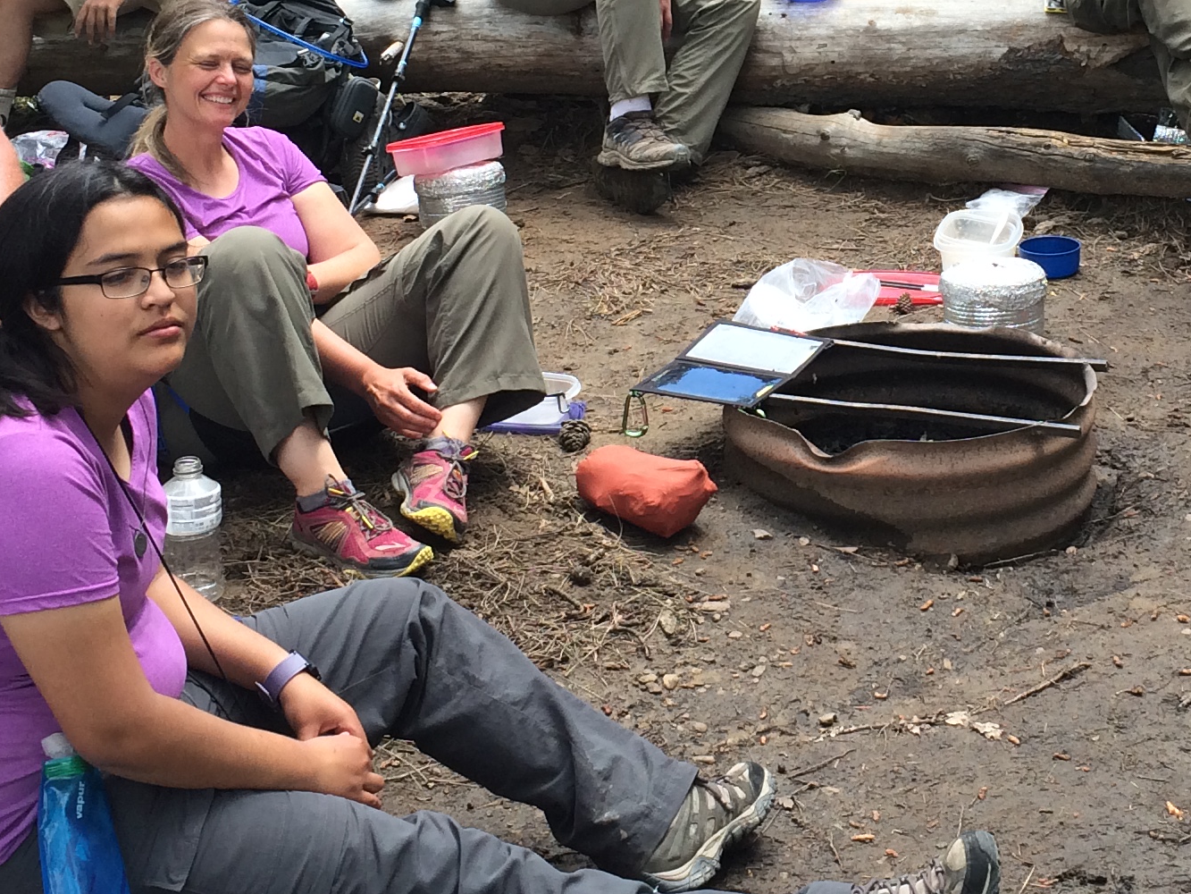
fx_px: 2443
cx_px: 878
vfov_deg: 20.4
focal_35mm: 71
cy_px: 121
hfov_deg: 27.1
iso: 32
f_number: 2.2
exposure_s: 1/351
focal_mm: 4.15
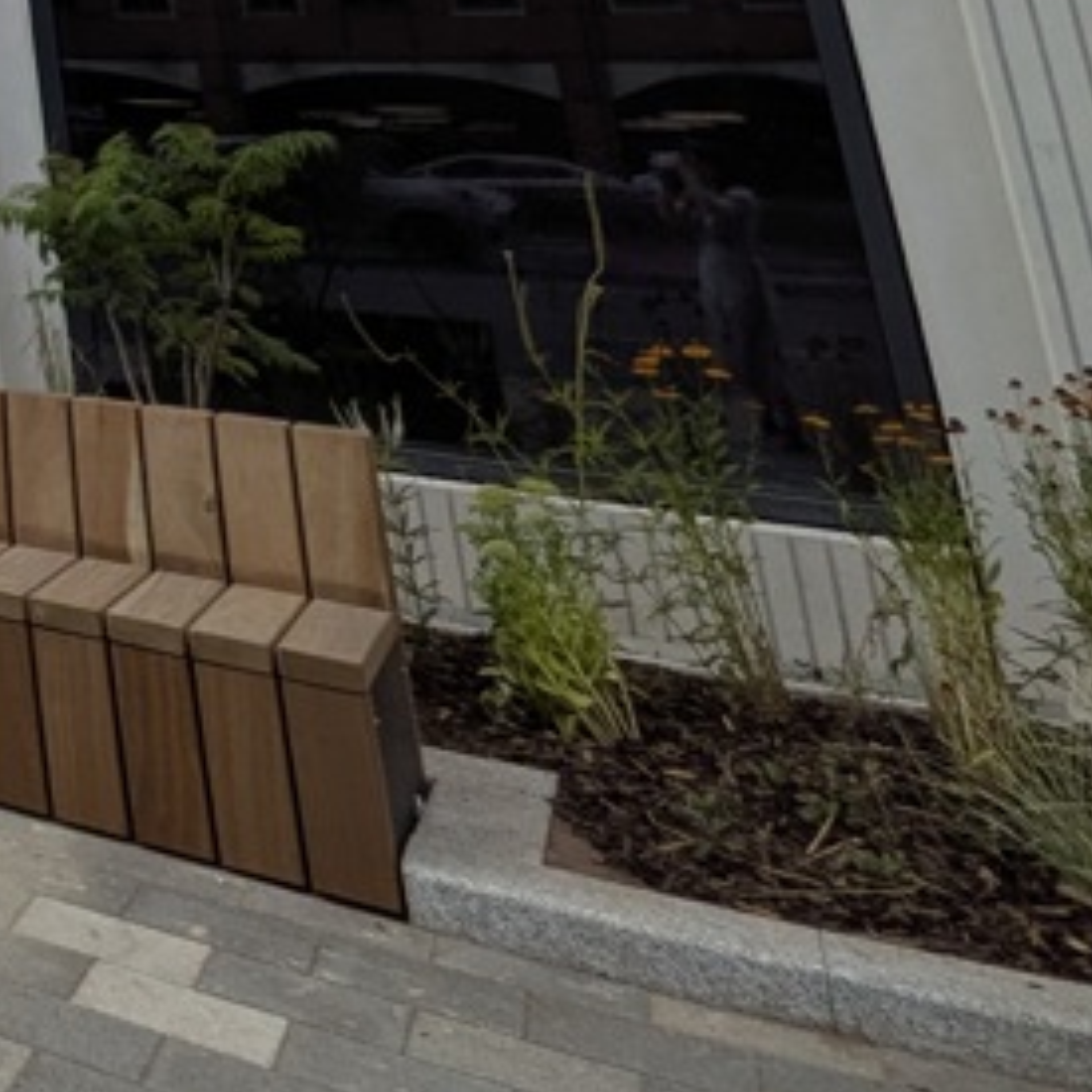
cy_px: -302
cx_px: -878
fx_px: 1642
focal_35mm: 46
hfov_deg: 22.1
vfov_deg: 29.9
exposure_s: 1/1689
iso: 45
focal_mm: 1.85
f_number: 2.2
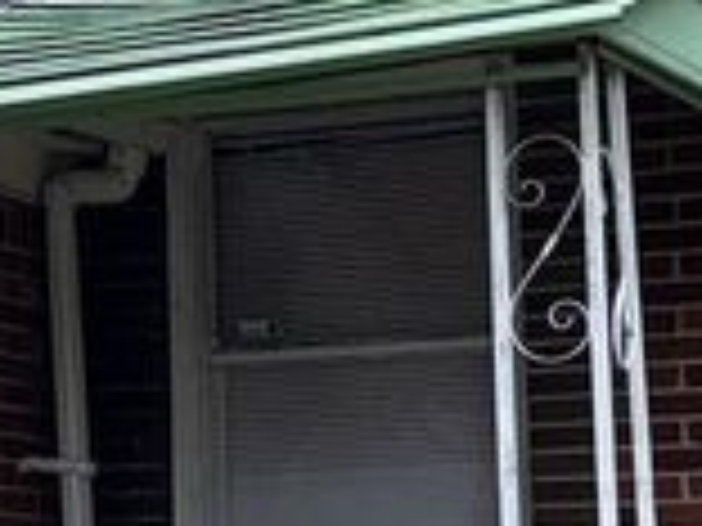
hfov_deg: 12.3
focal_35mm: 158
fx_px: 3204
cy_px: 211
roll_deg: +0.2
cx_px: -40
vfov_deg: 9.4
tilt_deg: +9.5
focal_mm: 6.76
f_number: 1.78
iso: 50
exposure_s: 1/515
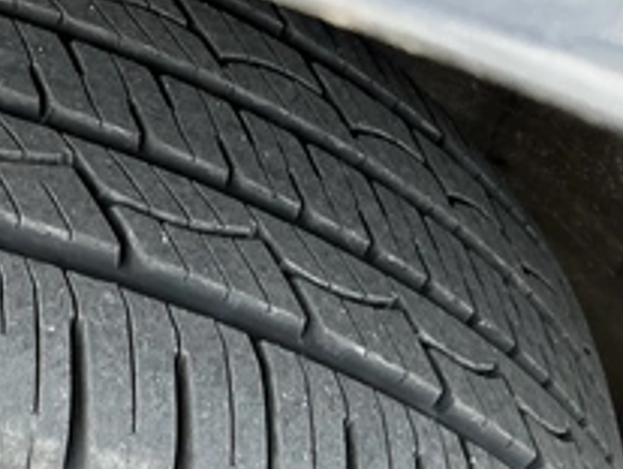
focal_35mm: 54
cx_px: 99
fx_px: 974
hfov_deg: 34.1
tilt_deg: -55.6
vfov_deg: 26.3
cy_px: 412
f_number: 1.8
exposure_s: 1/167
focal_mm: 3
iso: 32
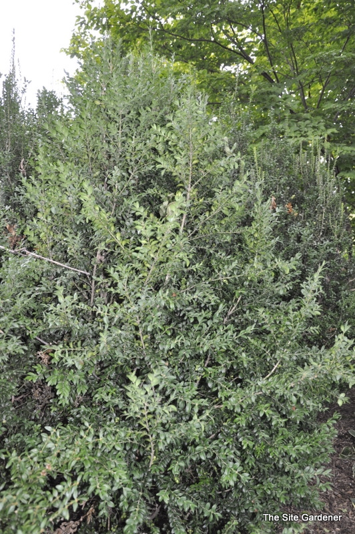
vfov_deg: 57.3
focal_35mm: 33
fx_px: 489
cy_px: 267
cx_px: 178
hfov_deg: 39.9
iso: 400
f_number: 3.8
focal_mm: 22
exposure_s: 1/125
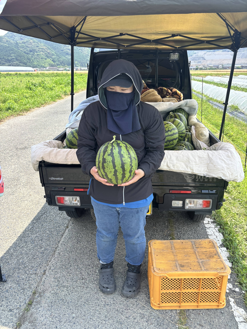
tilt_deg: -20.9
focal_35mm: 26
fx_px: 247
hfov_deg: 53.1
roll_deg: -0.4
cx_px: 124
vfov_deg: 67.3
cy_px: 164
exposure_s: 1/1047
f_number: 1.6
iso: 50
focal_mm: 5.96
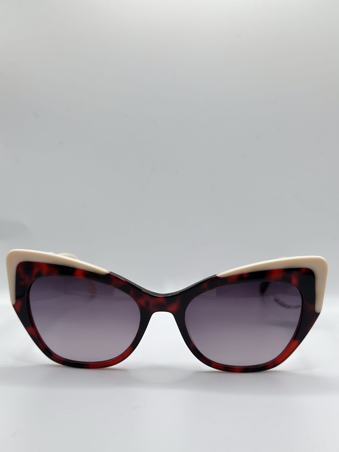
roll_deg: -0.6
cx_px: 170
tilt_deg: -26.9
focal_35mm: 48
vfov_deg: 39.7
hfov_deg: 30.3
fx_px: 627
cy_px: 226
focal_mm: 6.86
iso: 80
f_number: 1.78
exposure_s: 1/564
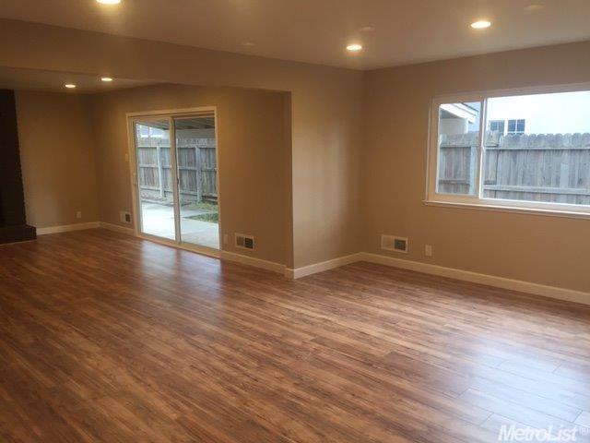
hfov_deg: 61.7
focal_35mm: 29
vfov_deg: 48.2
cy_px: 222
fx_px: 494
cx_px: 295
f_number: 2.2
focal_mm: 4.15
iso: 40
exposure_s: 1/30
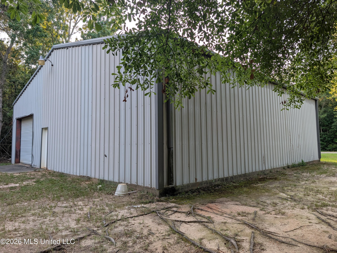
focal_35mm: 24
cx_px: 168
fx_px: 234
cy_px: 126
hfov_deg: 71.5
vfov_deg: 56.9
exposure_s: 1/198
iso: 23
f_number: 1.68
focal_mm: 6.9
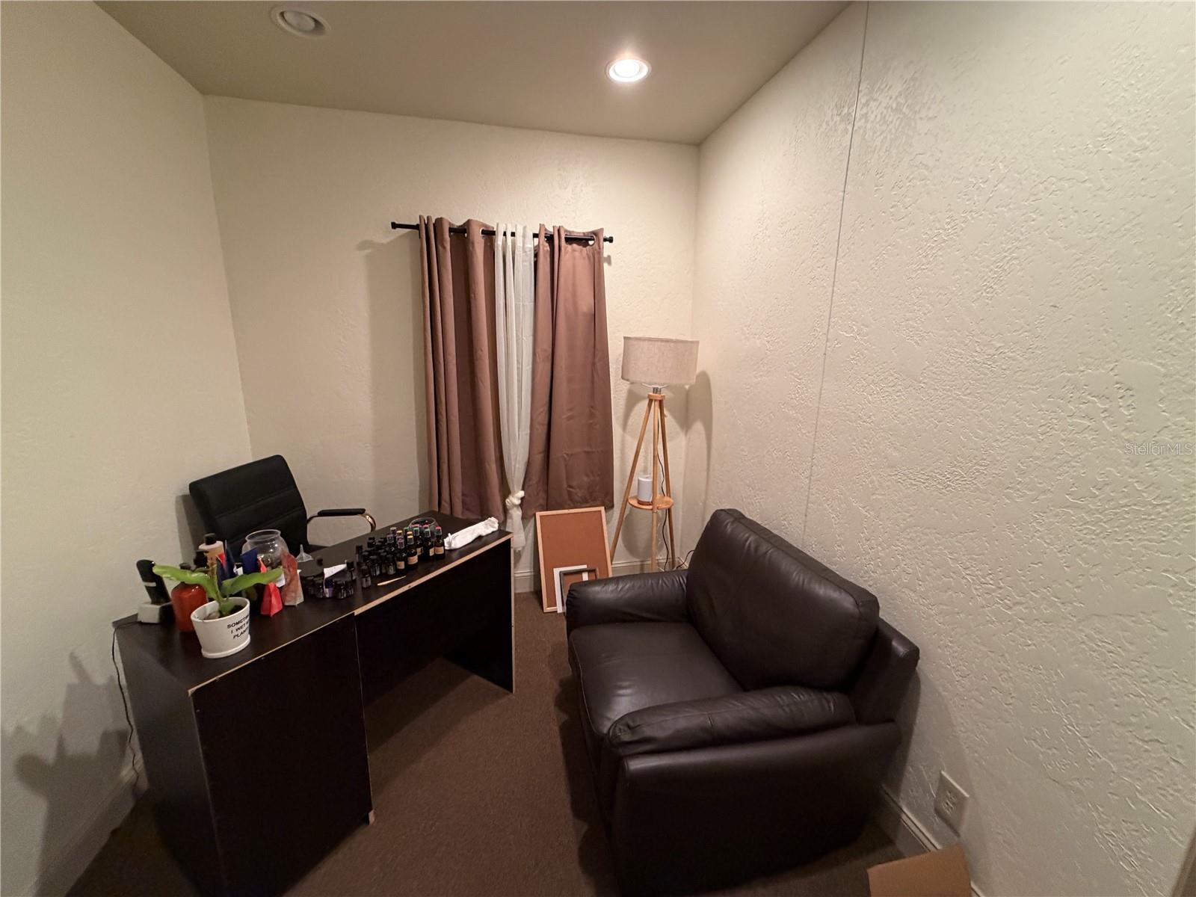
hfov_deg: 102.1
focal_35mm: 14
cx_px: 598
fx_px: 484
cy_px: 448
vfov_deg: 85.7
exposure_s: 1/60
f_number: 2.2
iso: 400
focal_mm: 2.22
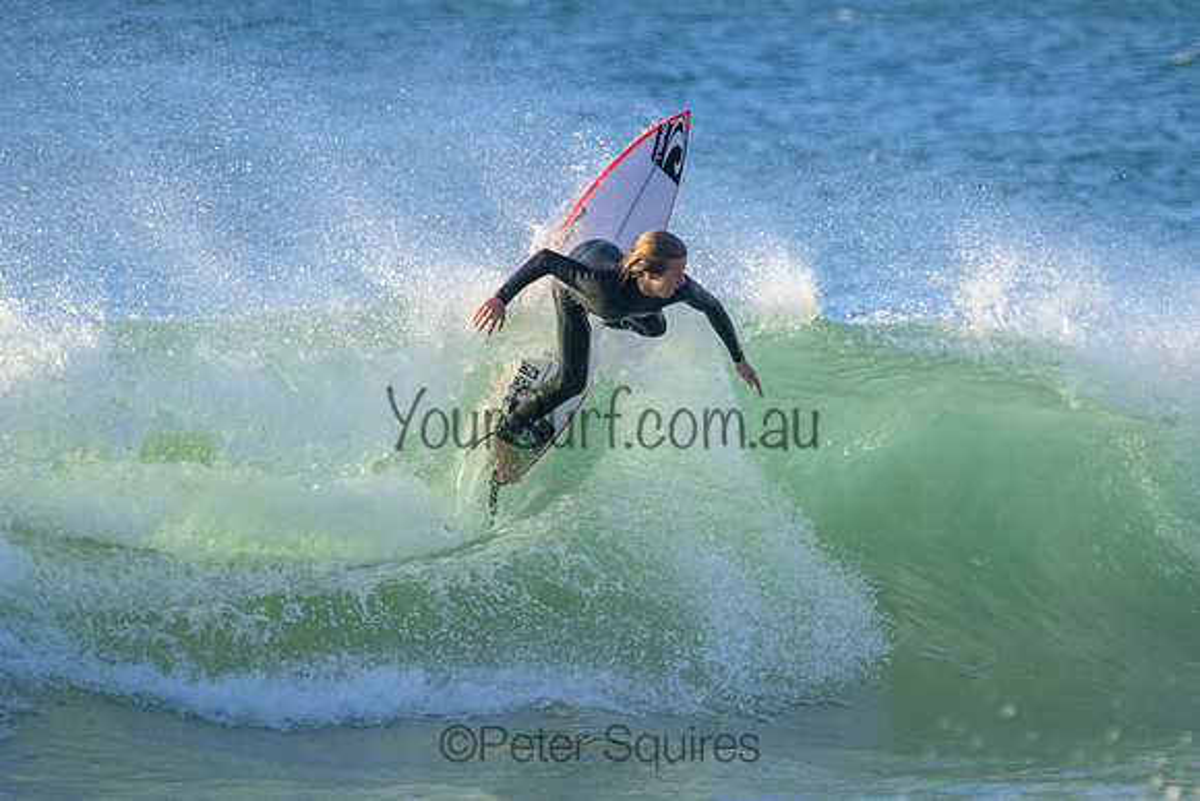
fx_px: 32663
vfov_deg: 1.4
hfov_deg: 2.1
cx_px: 665
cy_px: 311
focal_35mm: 980
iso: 5600
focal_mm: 800
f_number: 11
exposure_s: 1/2000
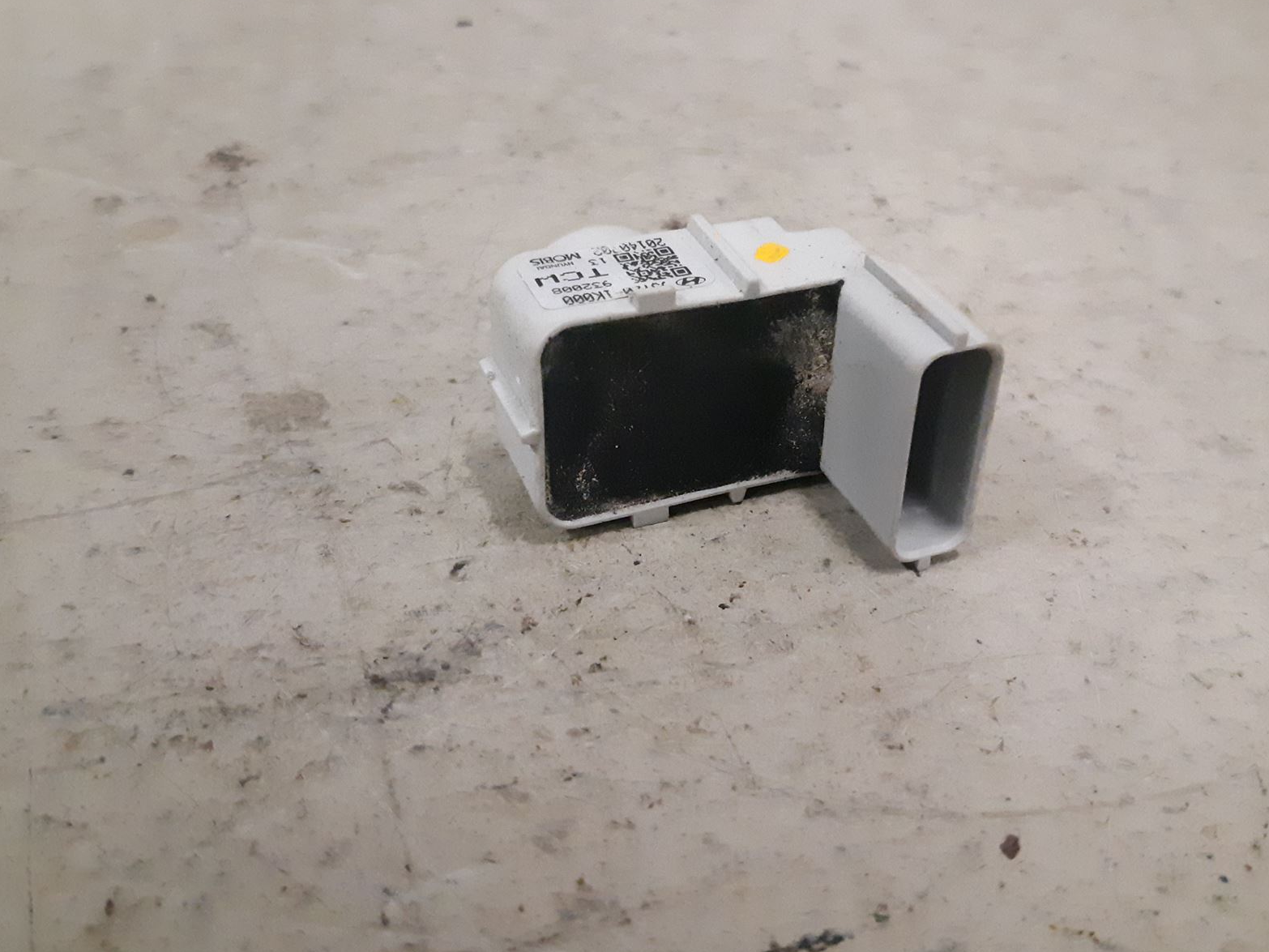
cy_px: 416
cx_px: 698
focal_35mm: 34
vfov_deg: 41.7
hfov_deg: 53.9
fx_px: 1247
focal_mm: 3.93
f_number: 1.7
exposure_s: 1/198
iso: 800
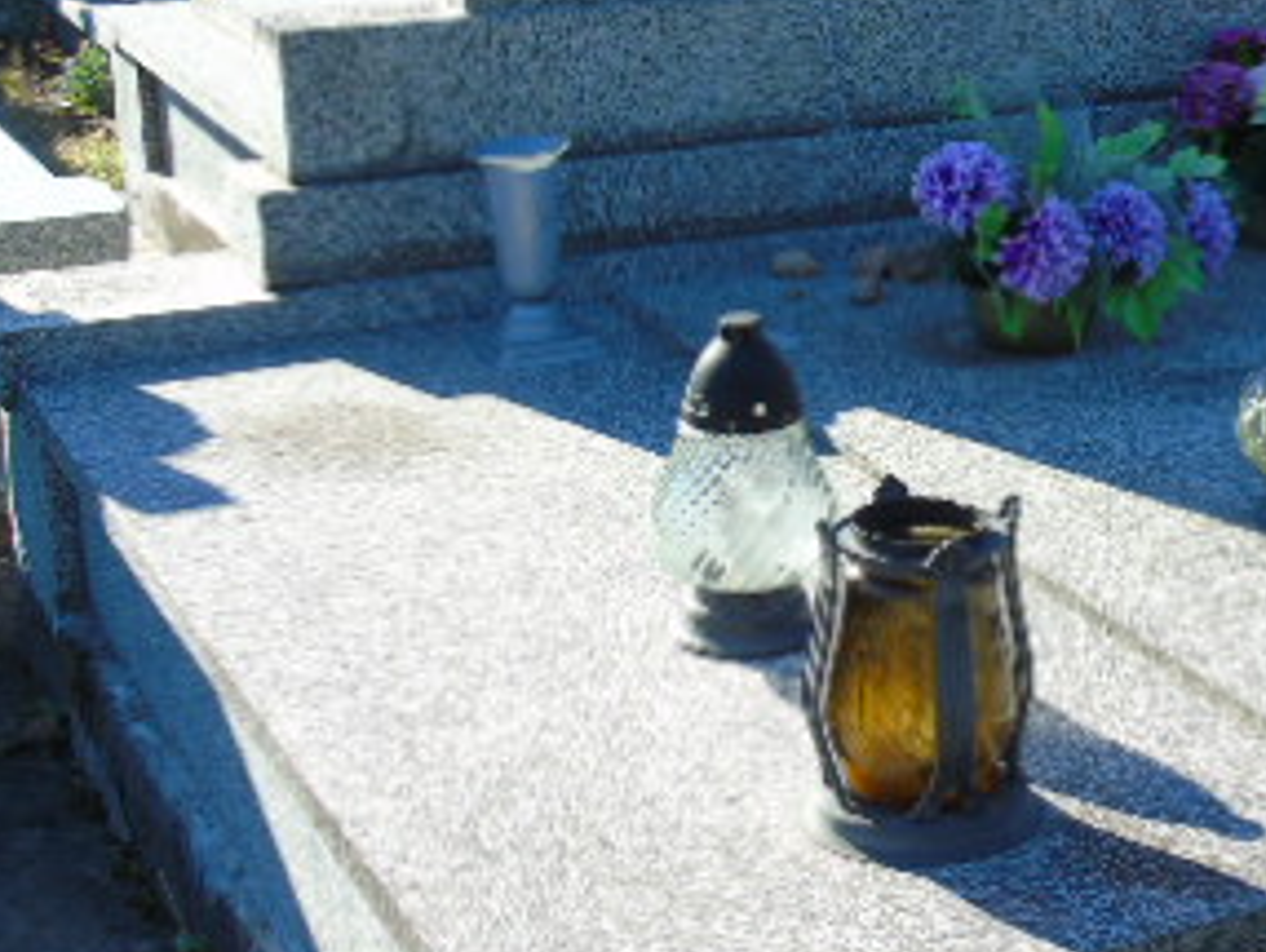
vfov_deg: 19.4
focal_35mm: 76
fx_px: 2782
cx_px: 1098
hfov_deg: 25.0
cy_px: 438
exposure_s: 1/250
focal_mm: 6.1
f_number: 3.8
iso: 80
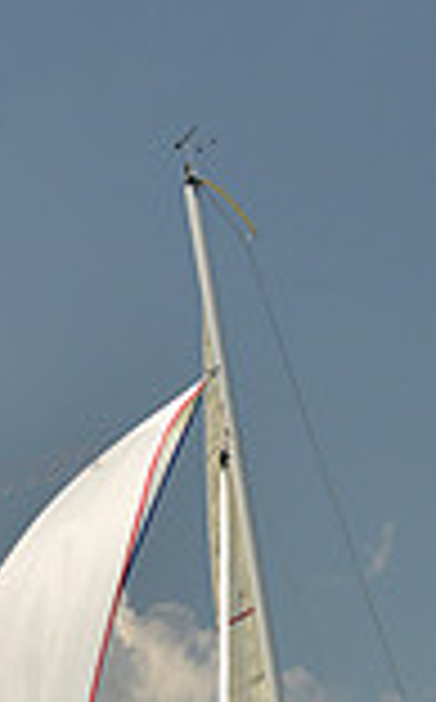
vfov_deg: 7.7
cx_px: 335
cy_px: 1107
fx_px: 5076
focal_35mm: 266
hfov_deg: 4.9
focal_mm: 70
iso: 320
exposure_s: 1/1250
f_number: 5.6
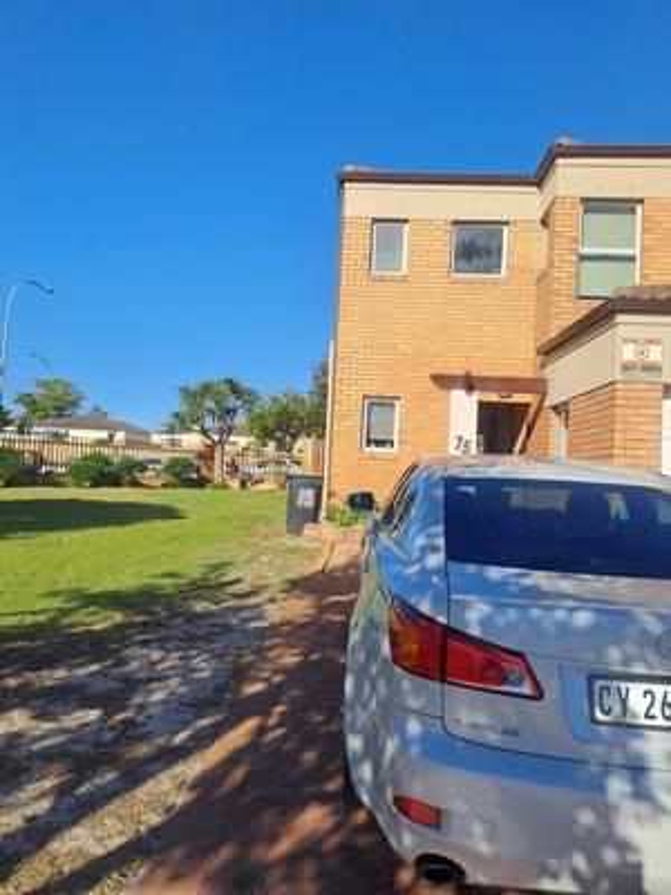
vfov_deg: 69.4
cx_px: 336
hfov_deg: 54.9
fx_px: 646
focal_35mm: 25
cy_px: 448
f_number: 1.8
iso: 32
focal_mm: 4.65
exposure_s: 1/1821
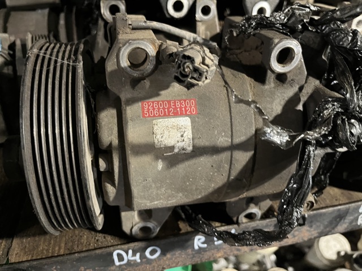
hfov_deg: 67.3
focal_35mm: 26
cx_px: 181
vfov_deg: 53.0
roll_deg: -2.0
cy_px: 136
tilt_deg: -29.5
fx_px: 272
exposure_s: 1/30
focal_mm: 5.1
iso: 640
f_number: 1.6
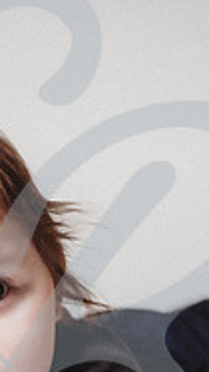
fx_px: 1411
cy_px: 347
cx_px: -30
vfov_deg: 14.8
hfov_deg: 8.4
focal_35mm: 143
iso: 100
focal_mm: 44
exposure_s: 1/160
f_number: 2.8
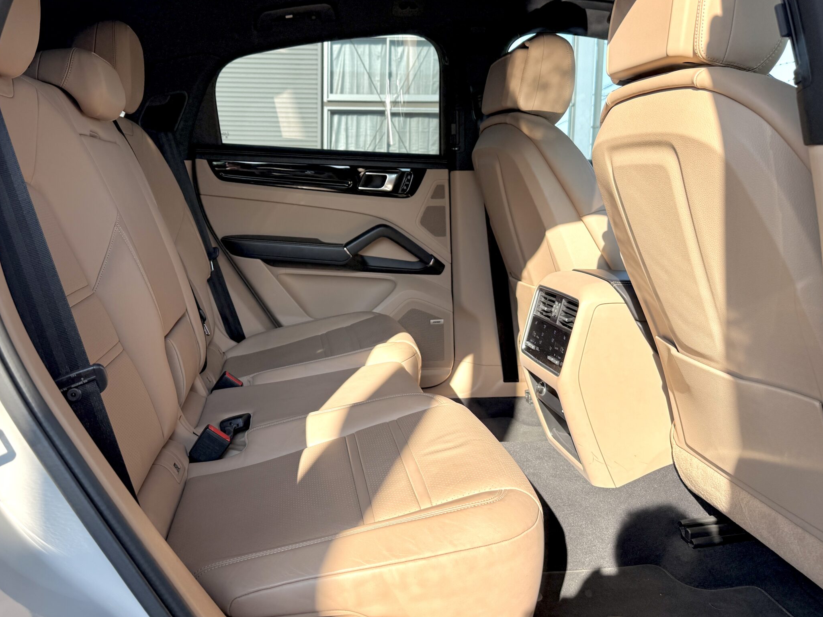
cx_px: 344
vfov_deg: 46.7
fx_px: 713
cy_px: 278
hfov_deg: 59.6
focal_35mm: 30
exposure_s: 1/1091
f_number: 1.78
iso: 80
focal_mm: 6.76
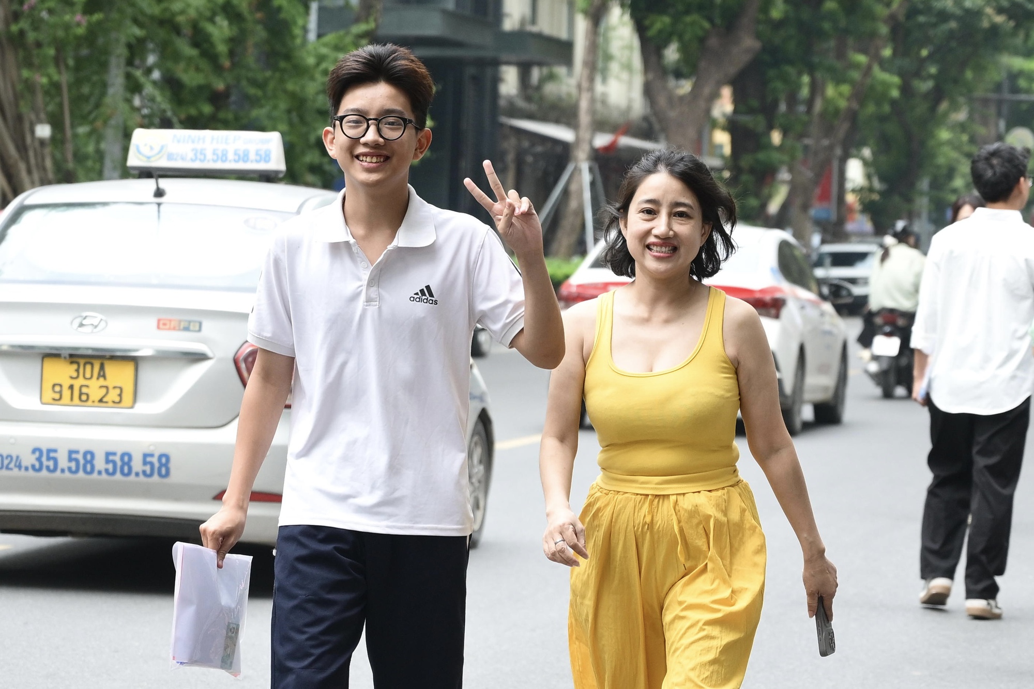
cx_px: 517
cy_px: 344
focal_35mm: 70
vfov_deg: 19.5
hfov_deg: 28.8
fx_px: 2011
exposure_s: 1/1000
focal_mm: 70
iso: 800
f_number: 4
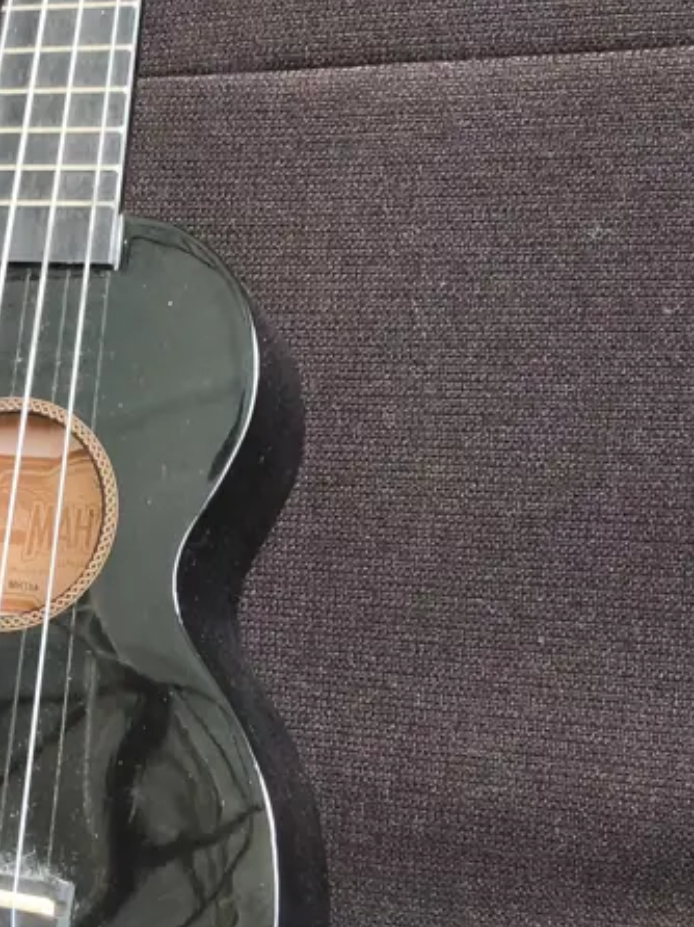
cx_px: 33
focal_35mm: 62
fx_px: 1659
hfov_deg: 22.9
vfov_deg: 31.0
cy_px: 310
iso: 320
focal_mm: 2.87
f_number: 2
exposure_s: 1/100
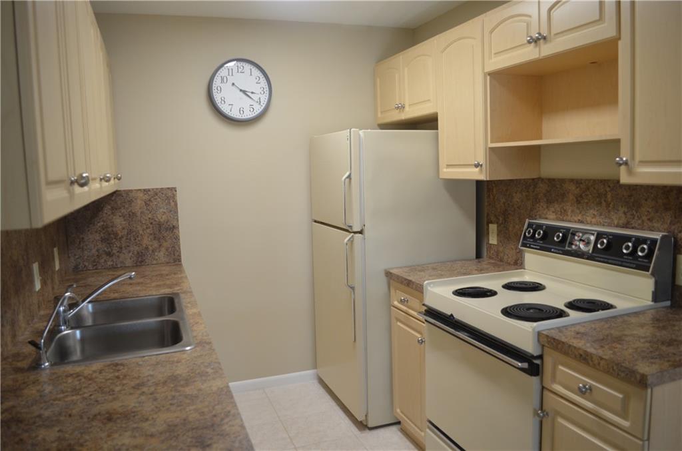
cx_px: 341
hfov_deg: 67.5
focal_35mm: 27
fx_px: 510
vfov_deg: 47.7
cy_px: 226
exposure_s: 1/60
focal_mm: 18
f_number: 4
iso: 400
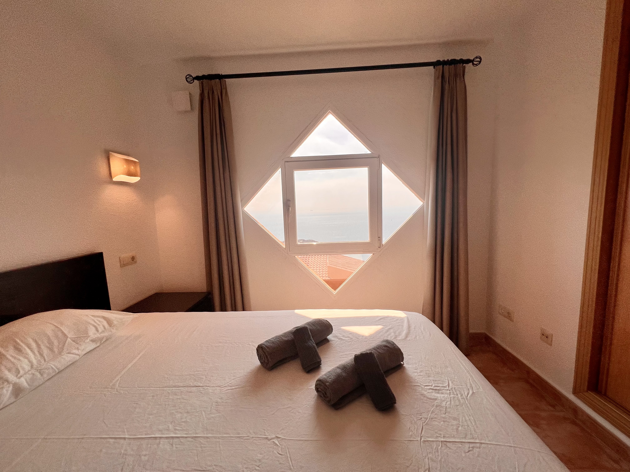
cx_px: 315
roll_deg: +3.2
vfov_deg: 89.9
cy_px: 236
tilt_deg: -7.5
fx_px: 237
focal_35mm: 13
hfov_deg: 106.2
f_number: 1.8
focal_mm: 1.57
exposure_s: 1/1597
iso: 32
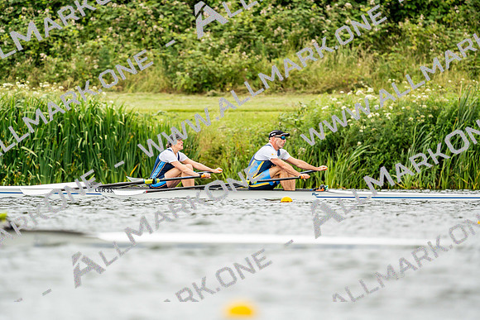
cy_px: 160
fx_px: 8001
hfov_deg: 3.4
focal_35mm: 600
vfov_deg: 2.3
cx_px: 240
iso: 800
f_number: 6.3
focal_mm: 600
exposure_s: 1/2000
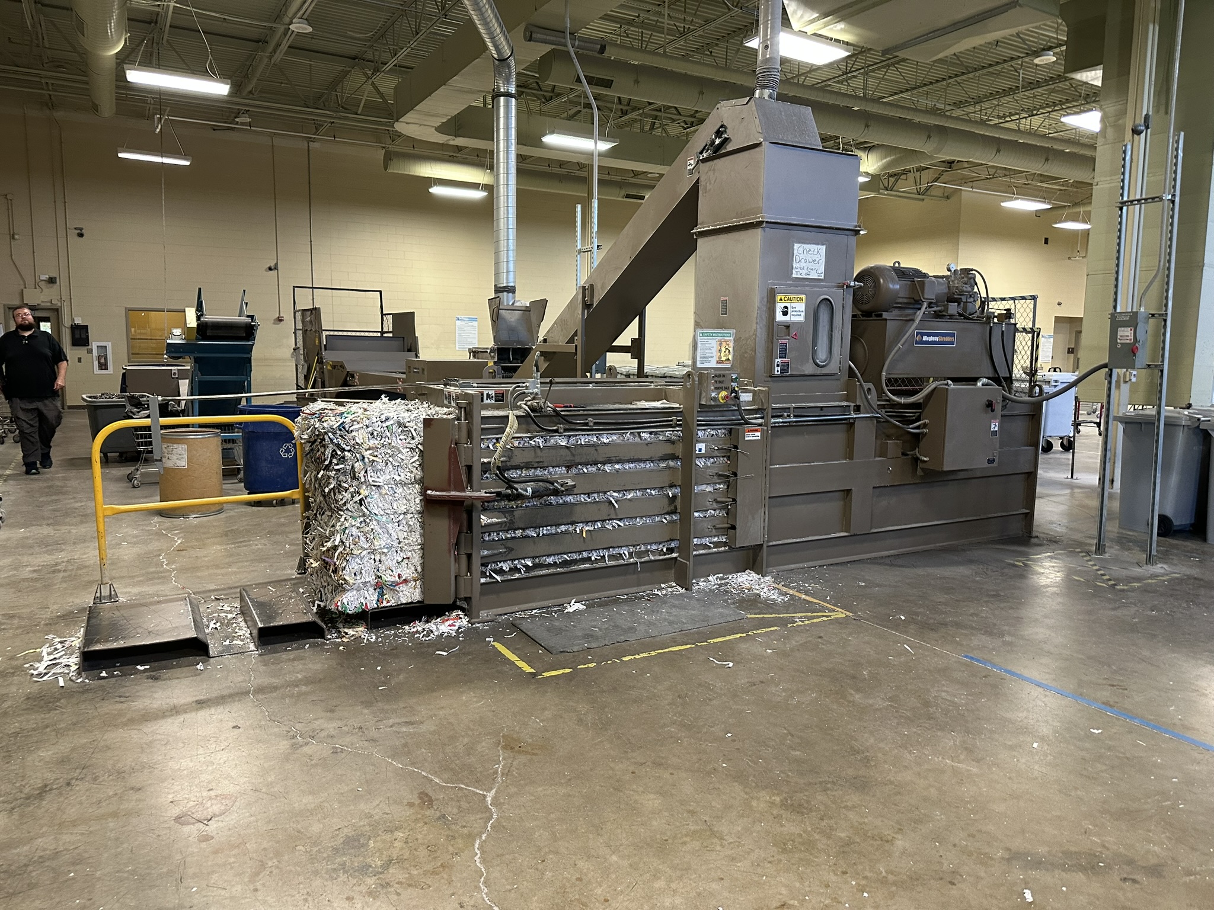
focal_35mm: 24
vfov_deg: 56.8
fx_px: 842
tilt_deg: -5.0
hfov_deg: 71.6
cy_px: 455
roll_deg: -1.7
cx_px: 607
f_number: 1.78
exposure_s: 1/60
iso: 320
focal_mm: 6.86
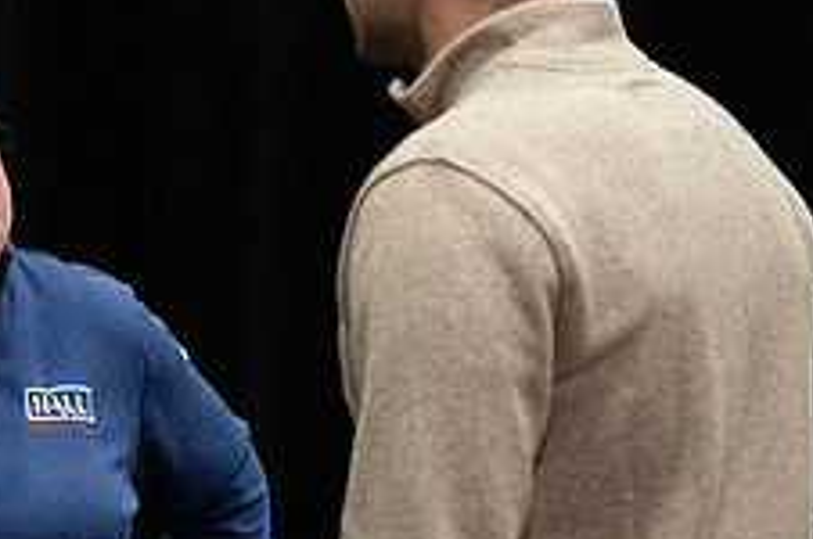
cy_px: 249
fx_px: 4691
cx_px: -79
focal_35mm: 208
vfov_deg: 6.6
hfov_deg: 9.8
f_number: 2.8
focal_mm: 75
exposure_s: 1/1000
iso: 20000
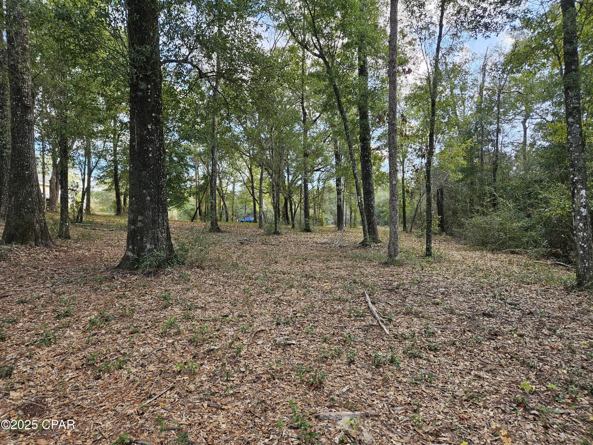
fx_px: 394
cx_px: 296
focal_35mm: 23
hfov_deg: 73.9
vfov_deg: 58.9
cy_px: 222
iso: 64
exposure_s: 1/207
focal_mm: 5.4
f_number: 1.8
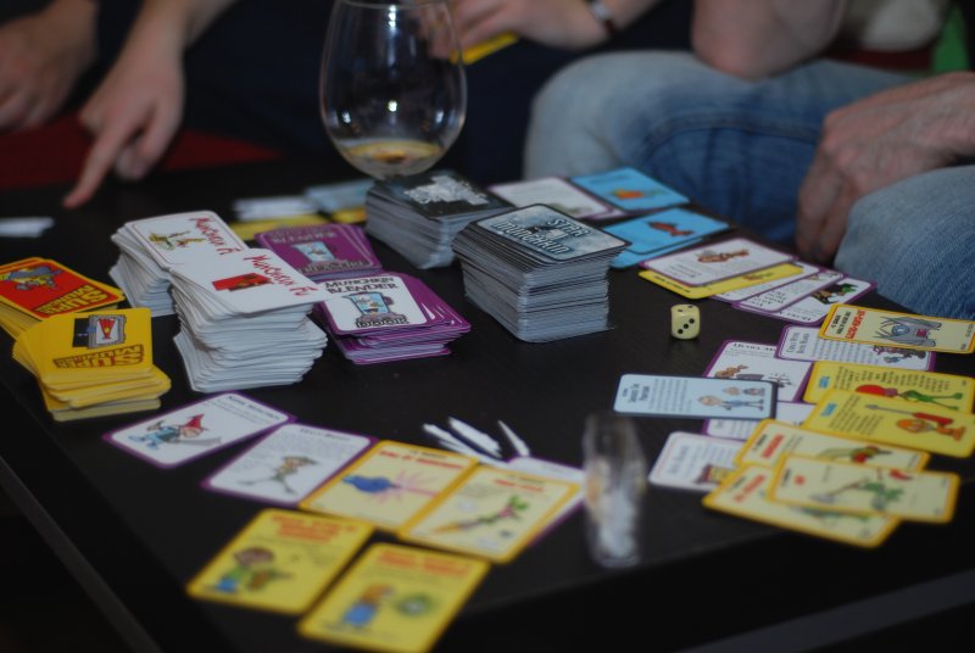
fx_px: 2034
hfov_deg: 27.0
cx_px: 488
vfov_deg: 18.2
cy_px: 326
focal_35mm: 75
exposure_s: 1/250
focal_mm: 50
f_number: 1.8
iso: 200
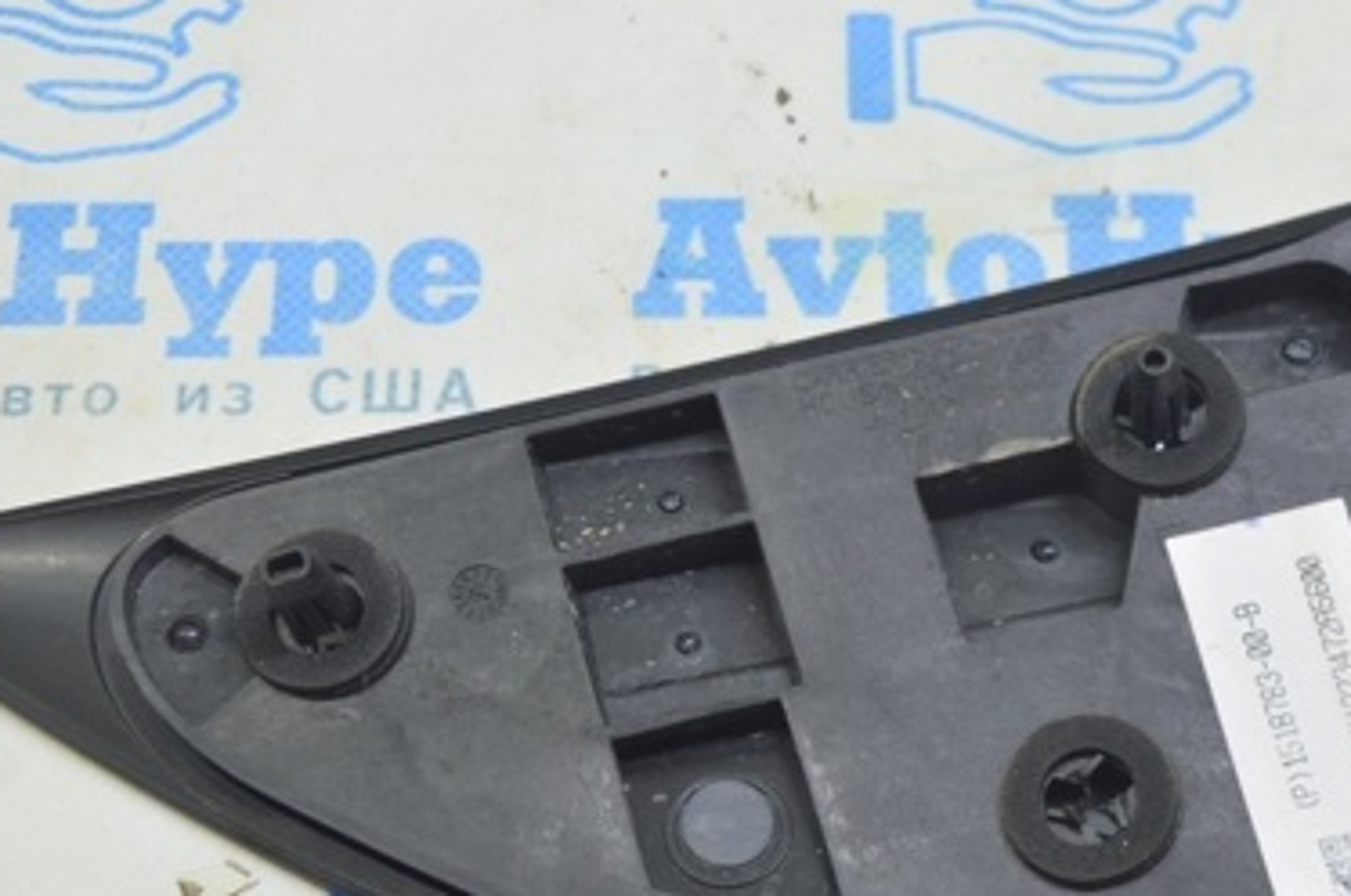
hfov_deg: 26.2
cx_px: 874
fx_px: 2885
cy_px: 645
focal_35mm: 77
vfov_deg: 17.6
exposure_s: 1/20
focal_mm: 30
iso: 400
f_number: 5.6
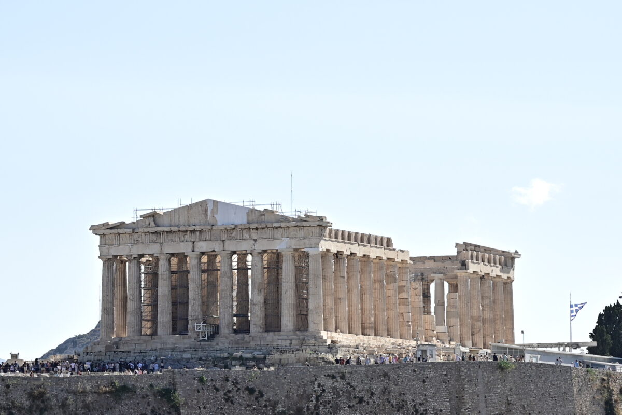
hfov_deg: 17.1
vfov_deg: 11.4
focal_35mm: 120
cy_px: 208
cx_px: 311
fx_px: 2073
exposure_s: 1/200
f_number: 7.1
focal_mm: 120
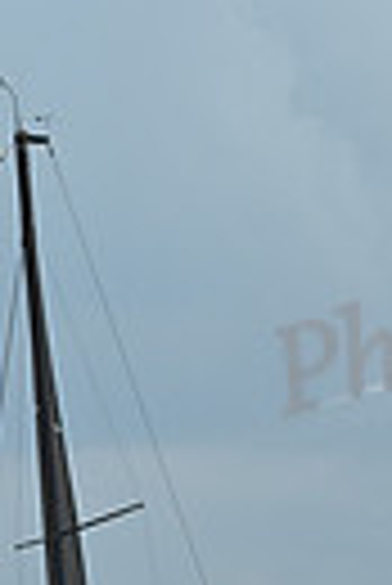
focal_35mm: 436
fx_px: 7102
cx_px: 43
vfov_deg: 4.7
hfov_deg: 3.2
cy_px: 1012
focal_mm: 98
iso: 320
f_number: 8
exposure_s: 1/1600
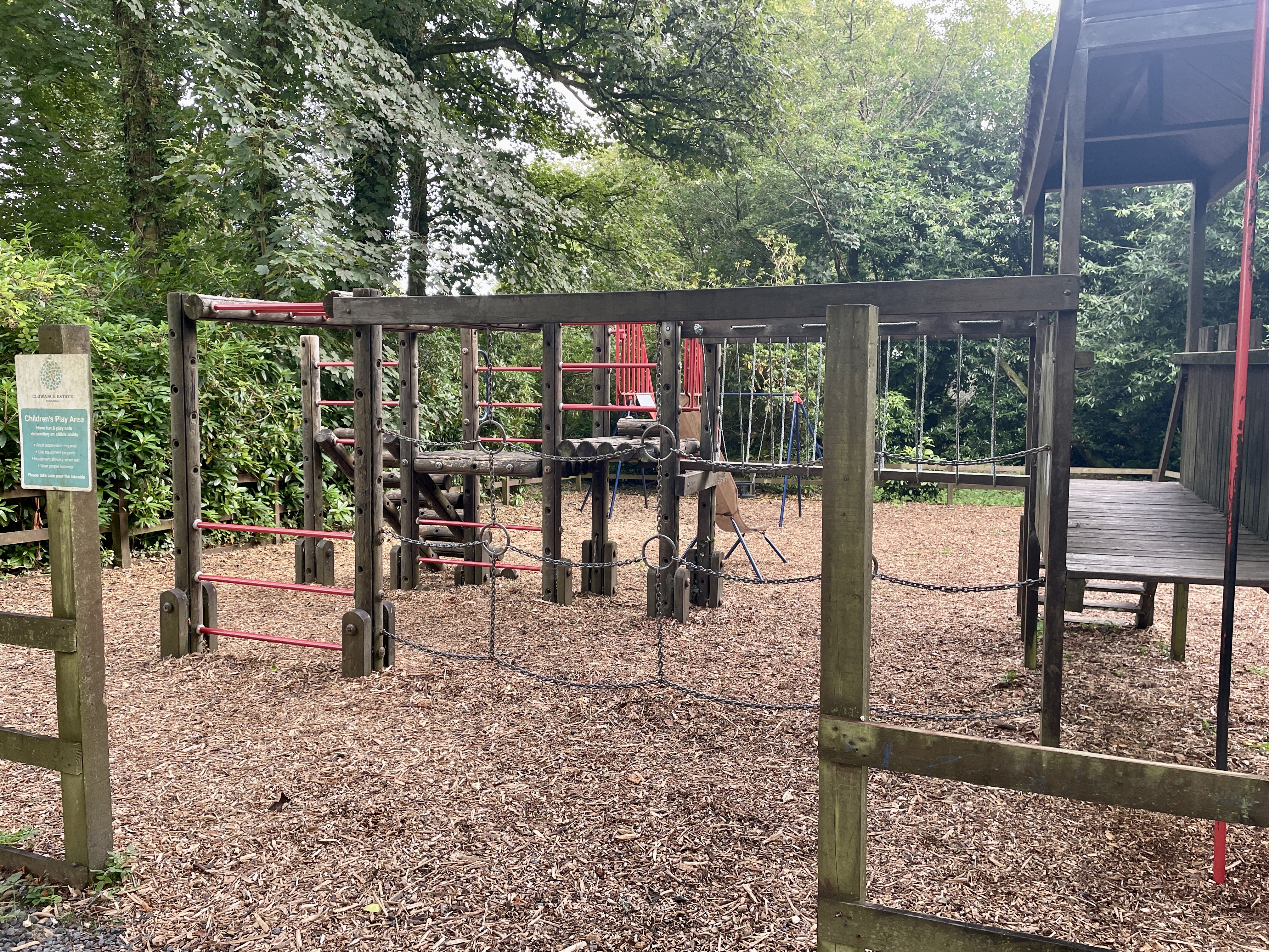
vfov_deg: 53.1
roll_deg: -0.5
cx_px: 634
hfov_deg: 67.3
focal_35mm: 26
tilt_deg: -5.4
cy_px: 476
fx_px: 953
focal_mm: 4.2
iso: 100
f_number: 1.6
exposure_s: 1/121
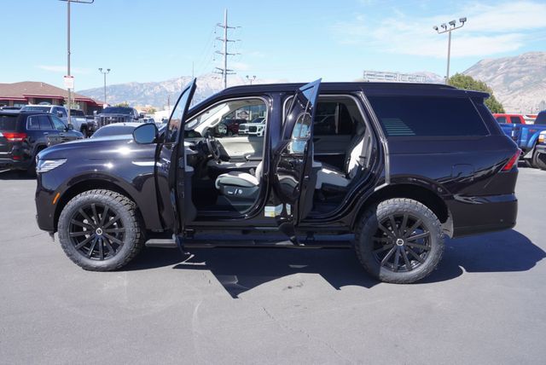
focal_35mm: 32
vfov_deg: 41.8
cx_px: 273
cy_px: 182
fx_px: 478
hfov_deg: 59.4
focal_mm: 21
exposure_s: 1/160
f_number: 6.3
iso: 100
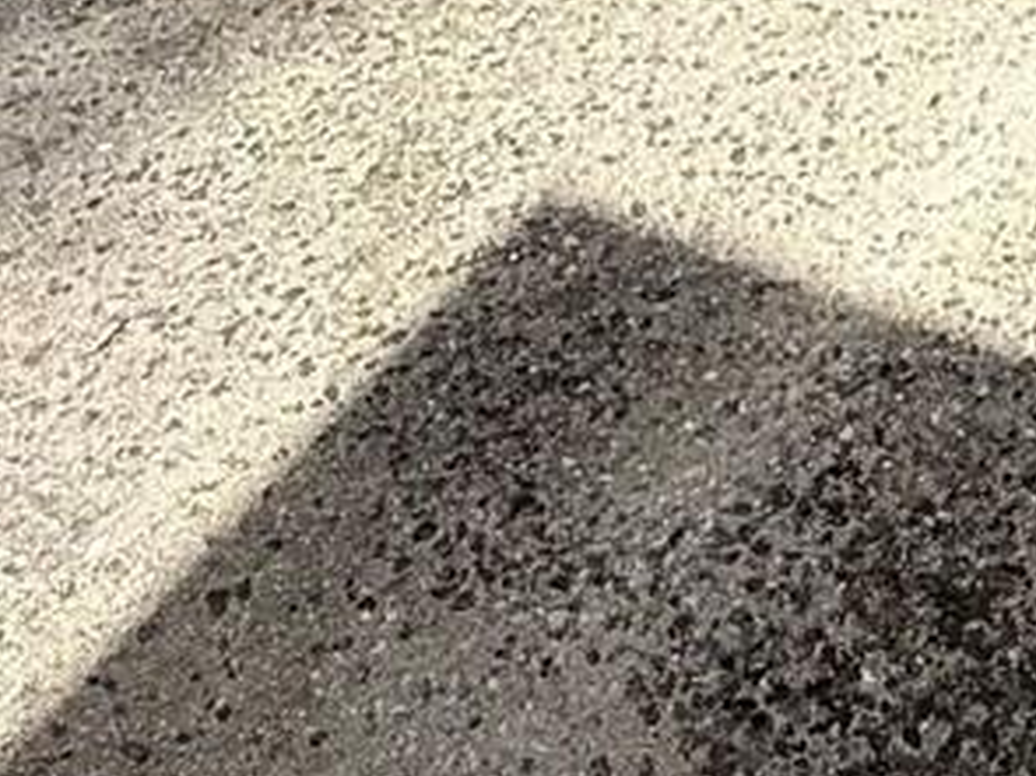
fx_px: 2274
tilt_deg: -26.7
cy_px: -639
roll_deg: -0.3
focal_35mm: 76
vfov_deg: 16.2
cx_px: 1176
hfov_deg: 23.8
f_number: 2.2
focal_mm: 2.22
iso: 50
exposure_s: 1/2976
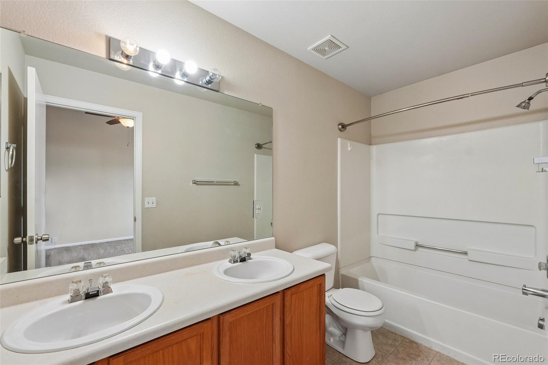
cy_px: 182
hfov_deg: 100.4
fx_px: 228
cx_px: 274
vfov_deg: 77.3
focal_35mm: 15
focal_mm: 10
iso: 320
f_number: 9
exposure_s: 1/10
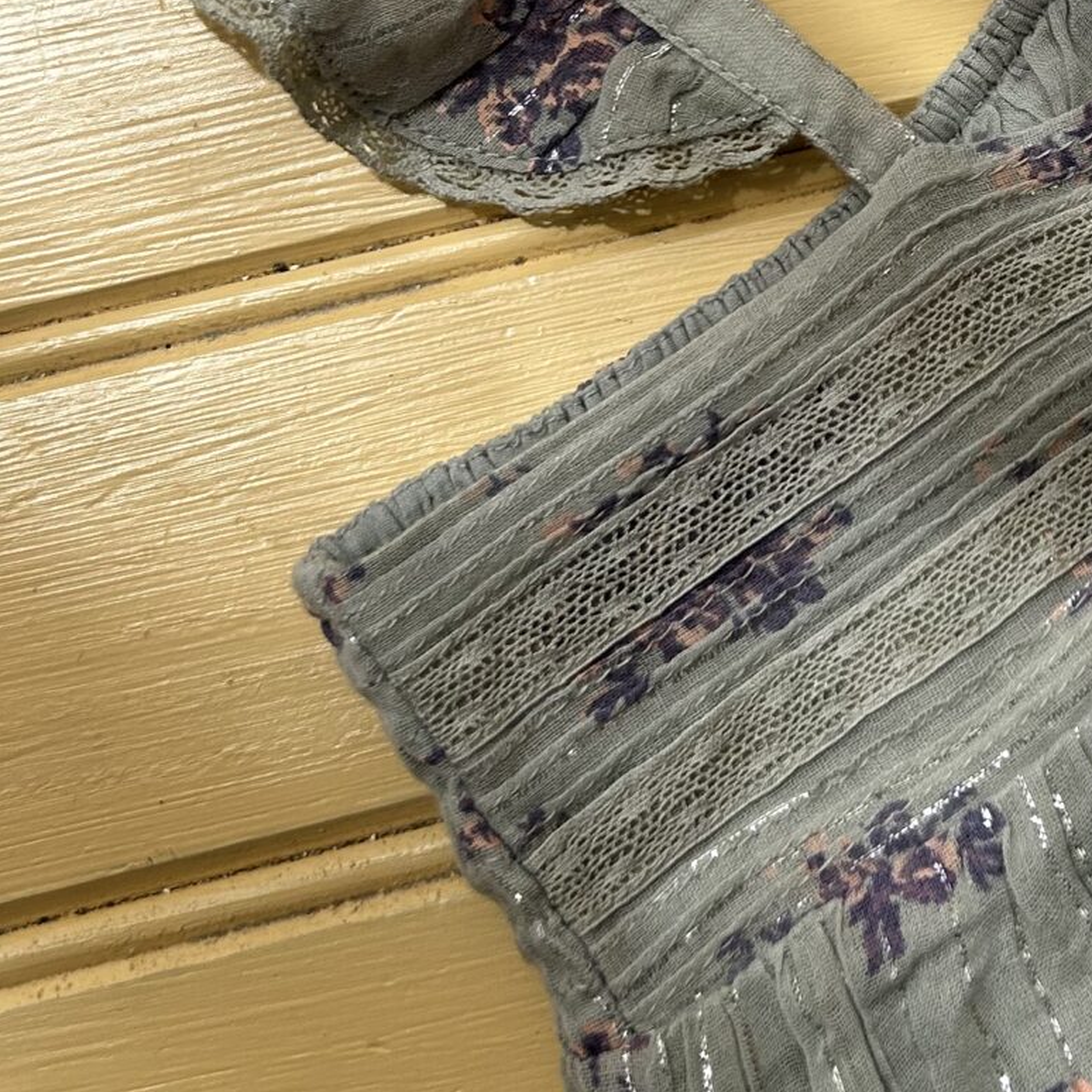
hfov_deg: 21.9
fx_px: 2712
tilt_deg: -81.2
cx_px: 1105
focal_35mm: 76
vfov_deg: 22.2
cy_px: 100
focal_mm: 5.7
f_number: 1.5
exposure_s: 1/1280
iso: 50
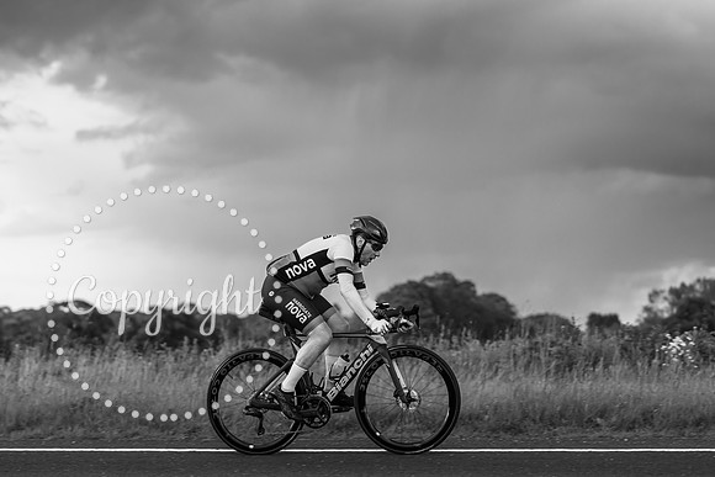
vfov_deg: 13.8
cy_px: 263
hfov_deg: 20.5
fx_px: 1974
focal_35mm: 99
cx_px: 320
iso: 250
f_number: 3.2
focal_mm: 90
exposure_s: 1/500
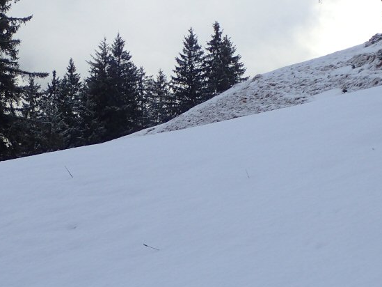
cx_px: 142
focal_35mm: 119
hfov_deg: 16.5
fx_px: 1313
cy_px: -8
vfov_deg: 12.3
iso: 100
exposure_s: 1/500
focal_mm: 8.99
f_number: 4.5
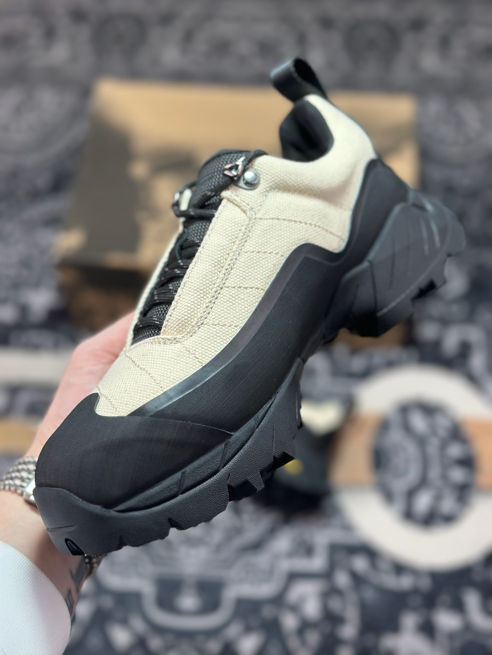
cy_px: 328
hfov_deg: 30.3
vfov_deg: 39.7
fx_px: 910
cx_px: 246
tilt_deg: -54.8
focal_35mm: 48
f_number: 1.78
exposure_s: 1/719
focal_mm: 6.86
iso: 80
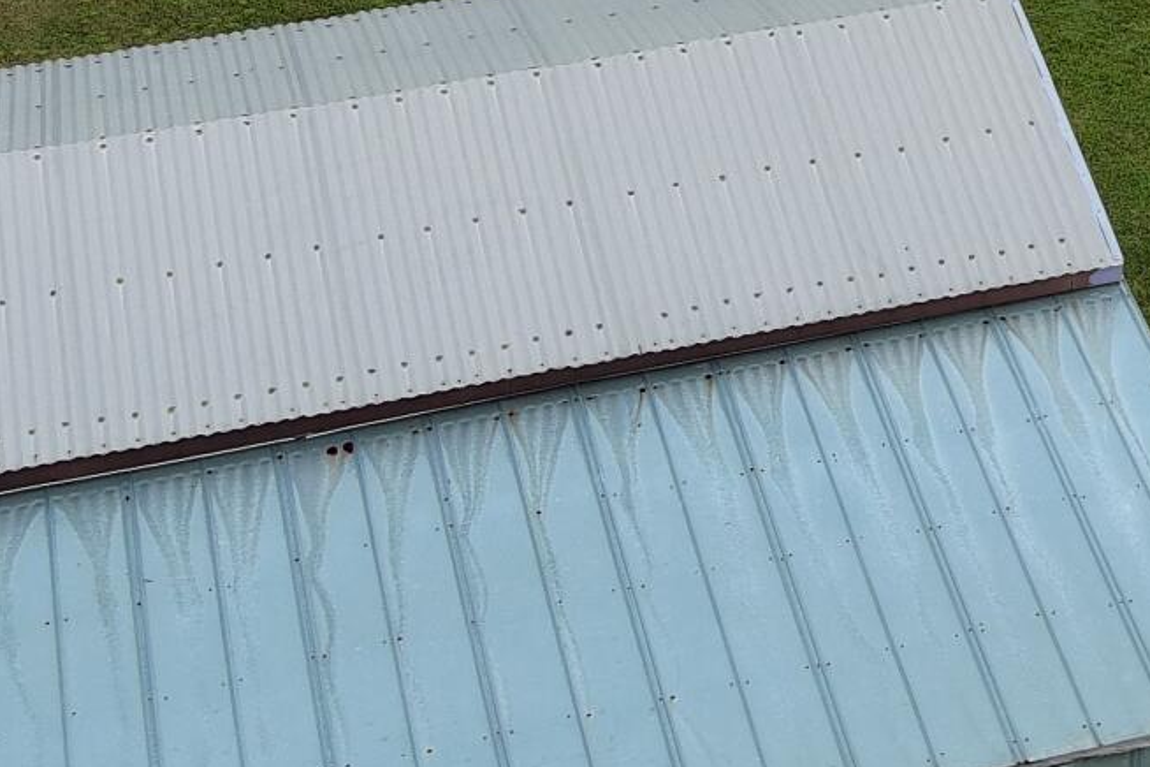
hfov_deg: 14.6
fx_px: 4248
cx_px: 1590
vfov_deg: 10.0
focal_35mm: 133
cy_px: -366
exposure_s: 1/646
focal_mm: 10.57
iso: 100
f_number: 2.8
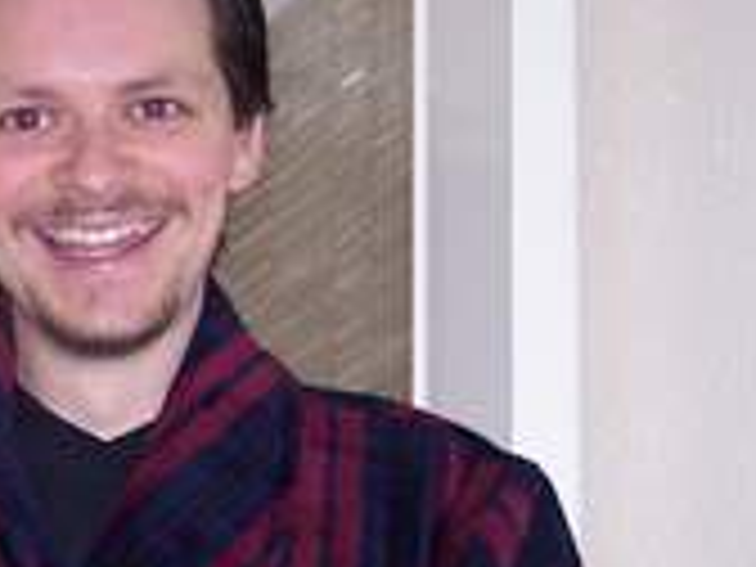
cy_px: 464
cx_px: -162
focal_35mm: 145
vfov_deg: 10.2
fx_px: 3167
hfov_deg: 13.2
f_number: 2.8
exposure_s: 1/30
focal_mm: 8
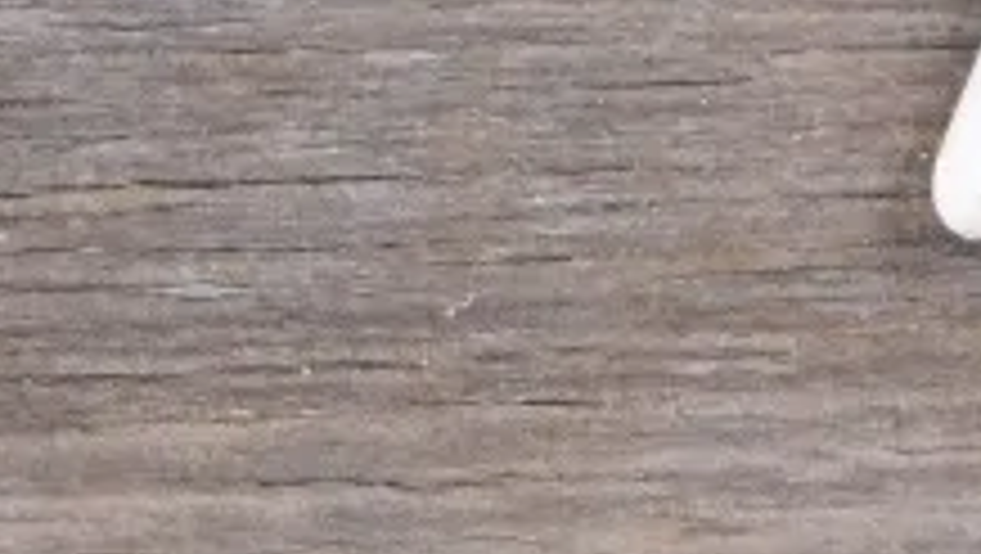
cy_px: 1727
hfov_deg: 4.8
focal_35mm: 433
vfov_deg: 2.8
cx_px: -1721
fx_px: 11272
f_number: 8
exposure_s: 1/45
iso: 800
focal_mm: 35.8
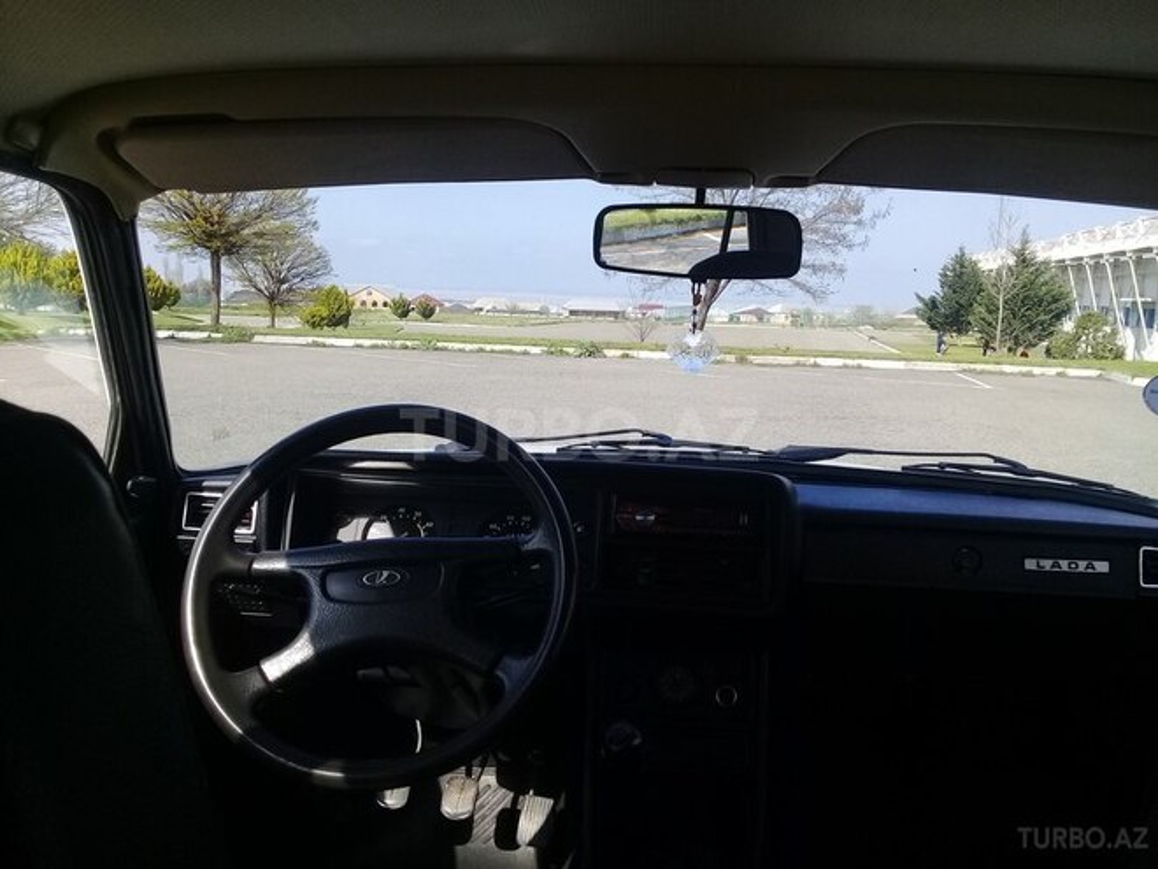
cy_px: 434
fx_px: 1037
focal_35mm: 31
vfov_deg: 45.4
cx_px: 579
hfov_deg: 58.4
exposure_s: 1/530
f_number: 2.2
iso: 50
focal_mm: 3.3
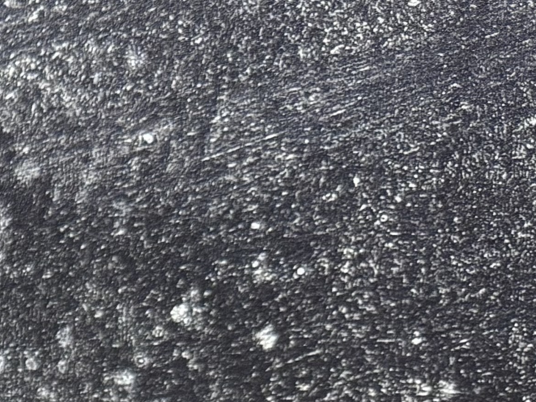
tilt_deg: -6.6
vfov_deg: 11.3
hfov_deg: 13.6
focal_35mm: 118
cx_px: -618
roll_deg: -0.4
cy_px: 810
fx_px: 1827
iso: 160
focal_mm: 6.76
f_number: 1.78
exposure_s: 1/120
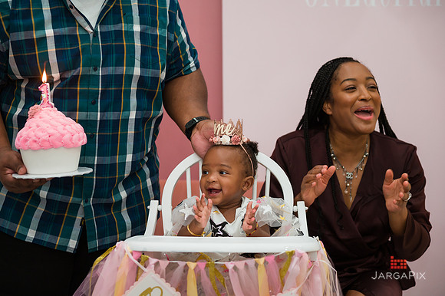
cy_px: 148
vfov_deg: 19.4
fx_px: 865
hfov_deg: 28.9
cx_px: 222
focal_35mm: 70
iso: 800
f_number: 3.2
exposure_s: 1/200
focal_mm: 70
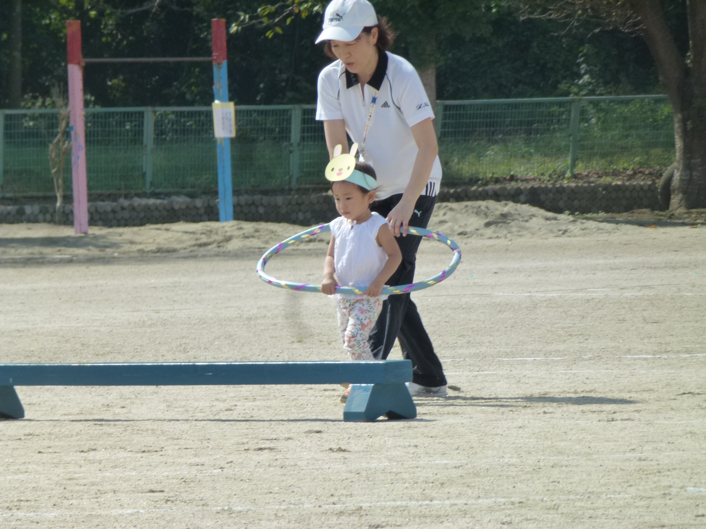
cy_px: 264
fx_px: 7832
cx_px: 353
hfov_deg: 5.2
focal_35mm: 384
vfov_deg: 3.9
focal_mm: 68.8
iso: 160
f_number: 5.9
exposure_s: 1/500
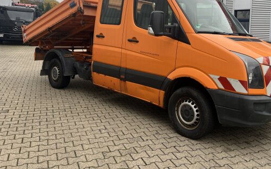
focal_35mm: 35
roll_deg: -1.6
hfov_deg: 54.7
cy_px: 49
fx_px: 258
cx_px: 169
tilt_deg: -5.5
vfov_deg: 35.7
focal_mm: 5.7
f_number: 1.5
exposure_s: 1/539
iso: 50
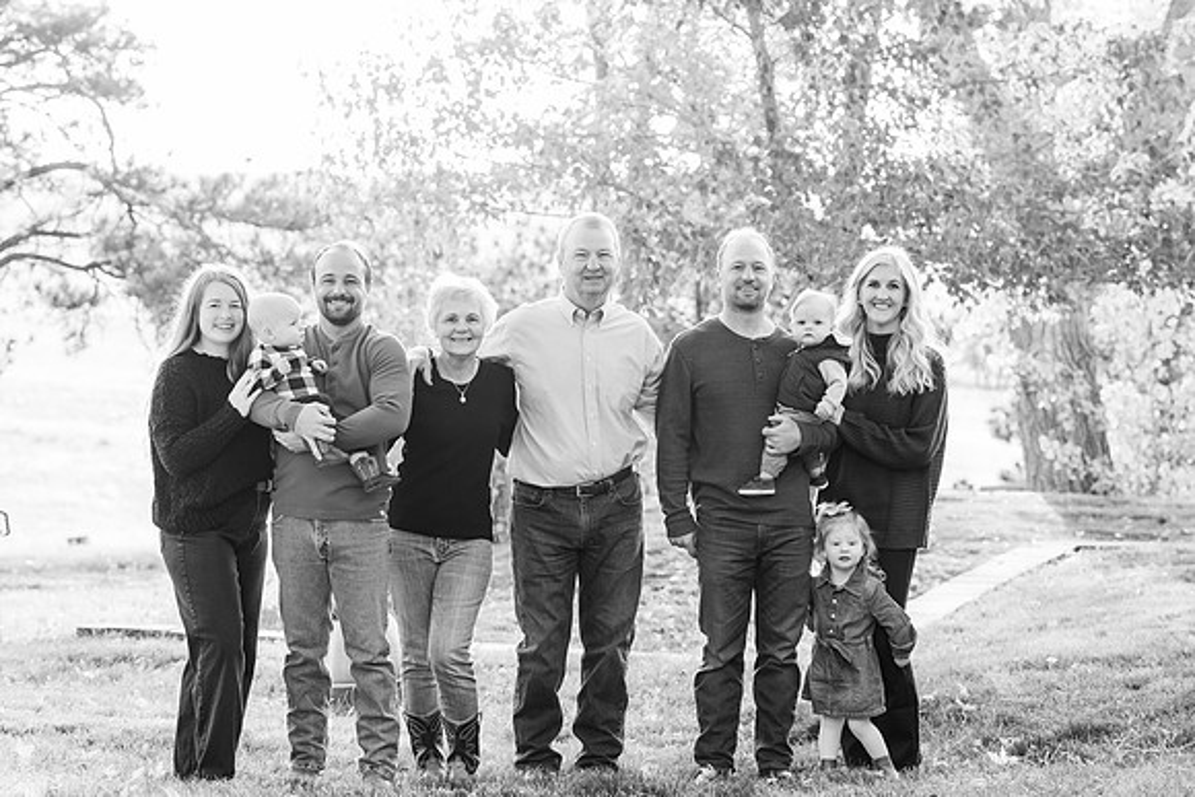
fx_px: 3121
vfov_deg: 14.6
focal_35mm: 94
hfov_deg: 21.7
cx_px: 598
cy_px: 398
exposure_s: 1/250
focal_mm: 94
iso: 2000
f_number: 5
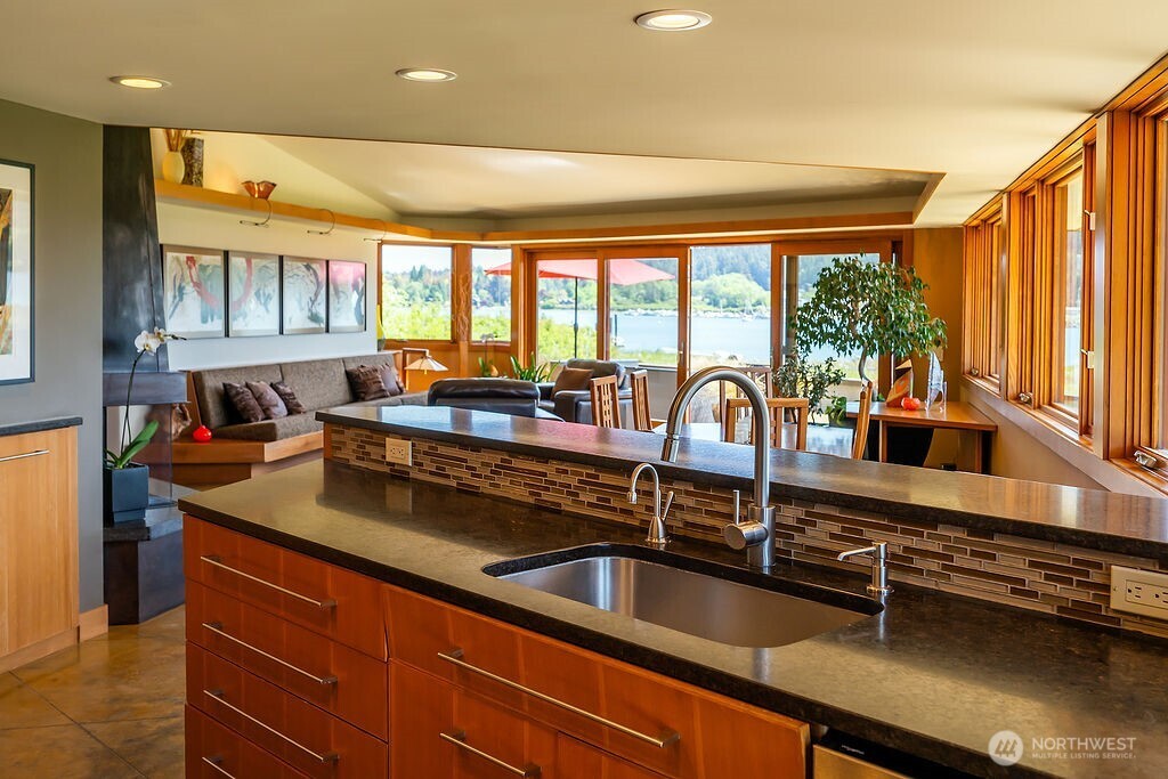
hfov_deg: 61.9
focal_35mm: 30
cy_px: 390
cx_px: 584
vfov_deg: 43.6
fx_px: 973
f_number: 5.6
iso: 200
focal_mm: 30
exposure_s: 1/160
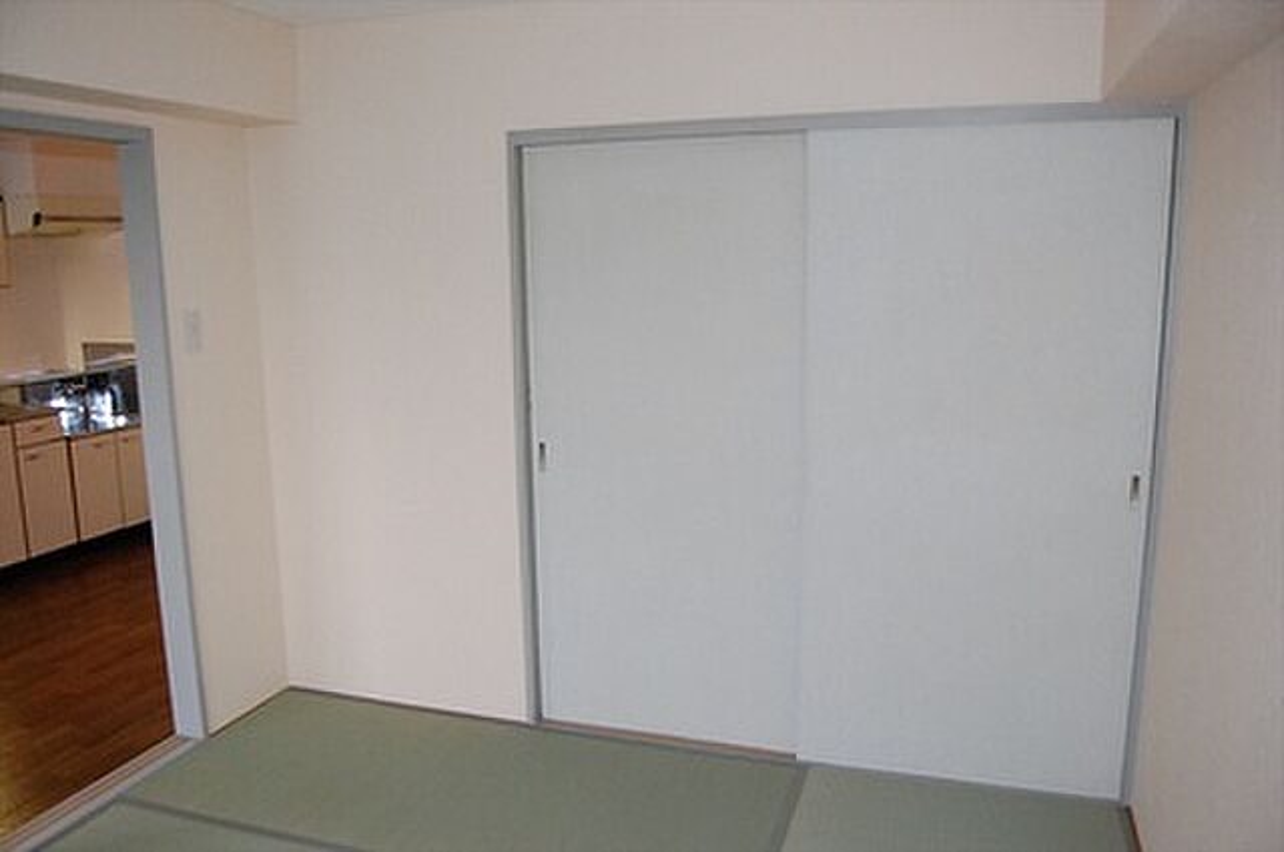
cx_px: 642
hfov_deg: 67.4
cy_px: 426
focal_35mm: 27
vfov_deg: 47.8
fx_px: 962
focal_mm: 18
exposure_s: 1/160
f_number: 5
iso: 1600
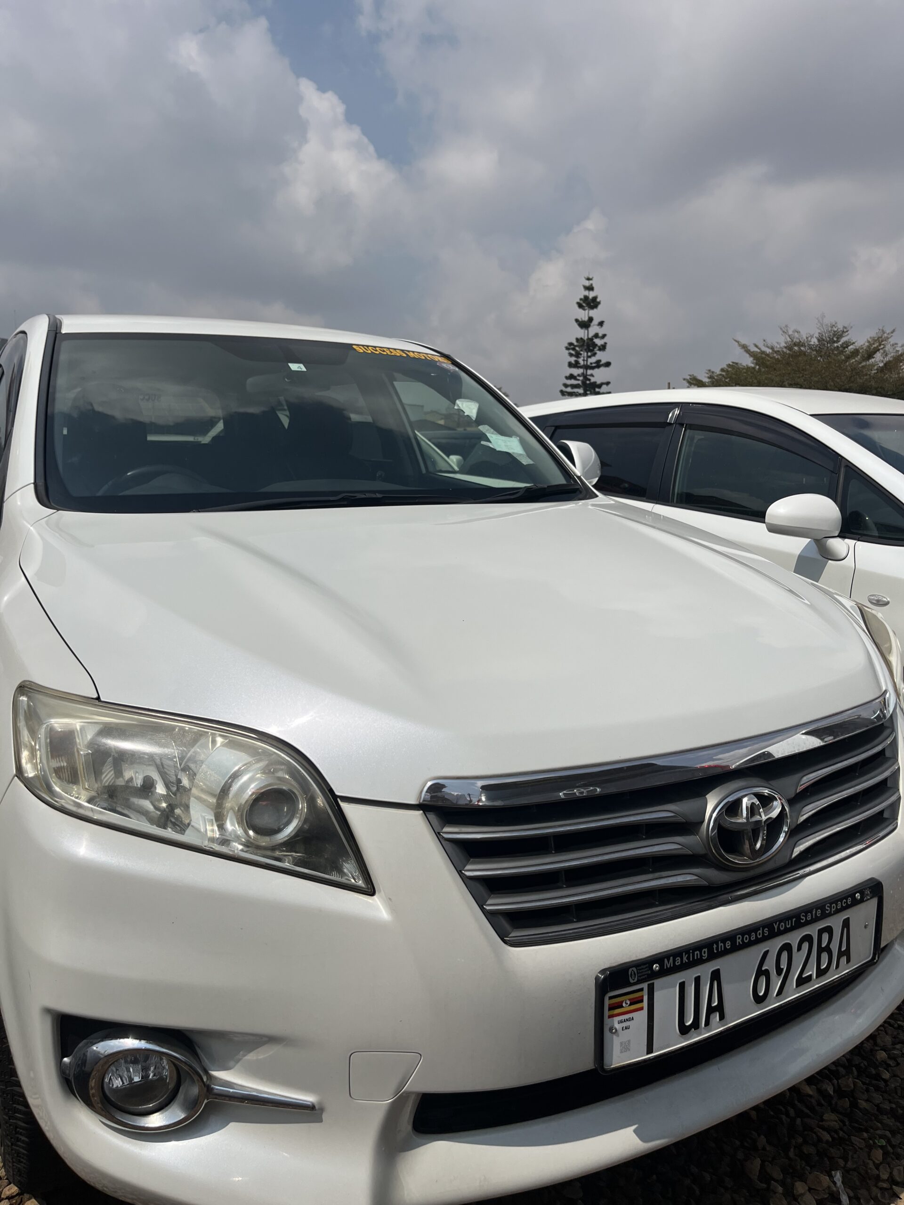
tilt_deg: -8.2
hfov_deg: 53.1
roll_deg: +0.2
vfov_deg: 67.3
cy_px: 602
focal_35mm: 26
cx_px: 452
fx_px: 905
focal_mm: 5.1
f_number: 1.6
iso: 50
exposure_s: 1/11905
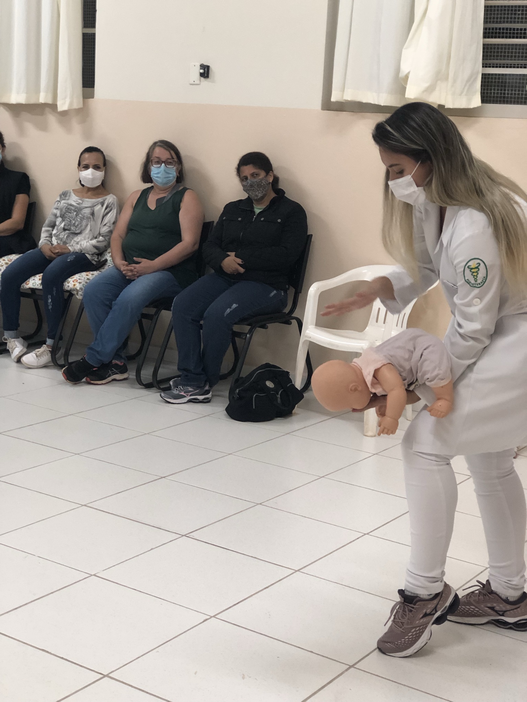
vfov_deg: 33.8
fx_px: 1157
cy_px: 351
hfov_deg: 25.7
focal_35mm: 57
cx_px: 264
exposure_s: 1/30
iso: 160
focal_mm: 6.6
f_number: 2.8
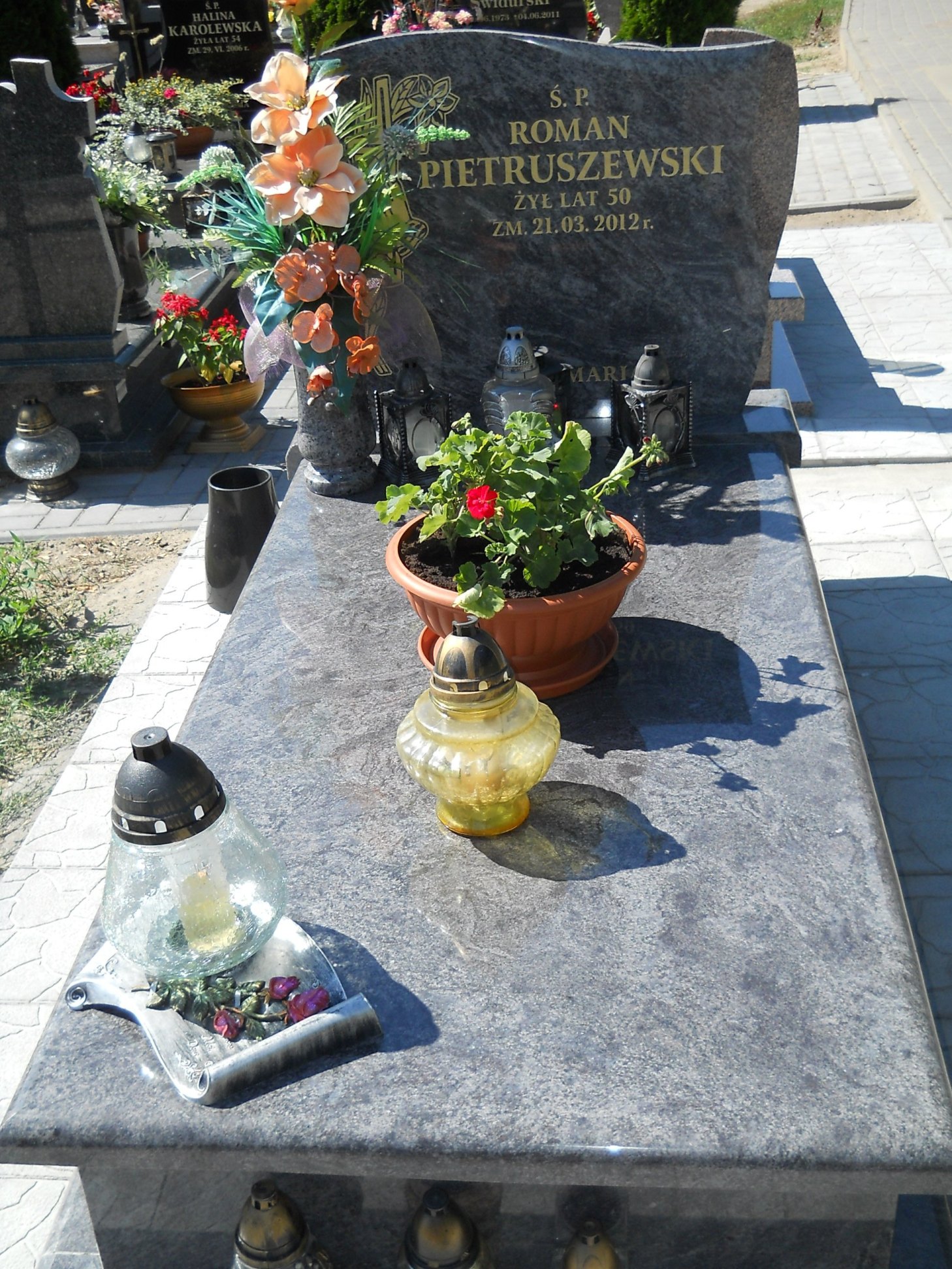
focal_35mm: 41
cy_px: 634
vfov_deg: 45.8
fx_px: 1503
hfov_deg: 35.1
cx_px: 476
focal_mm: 6.72
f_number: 5.5
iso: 80
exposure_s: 1/200
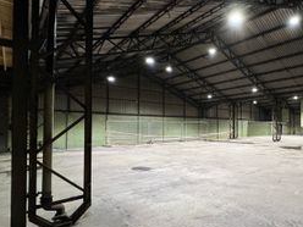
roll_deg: +0.4
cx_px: 216
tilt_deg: +0.8
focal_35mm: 21
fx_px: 184
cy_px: 124
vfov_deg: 63.3
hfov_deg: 74.9
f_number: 1.8
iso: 320
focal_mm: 1.57
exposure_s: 1/60
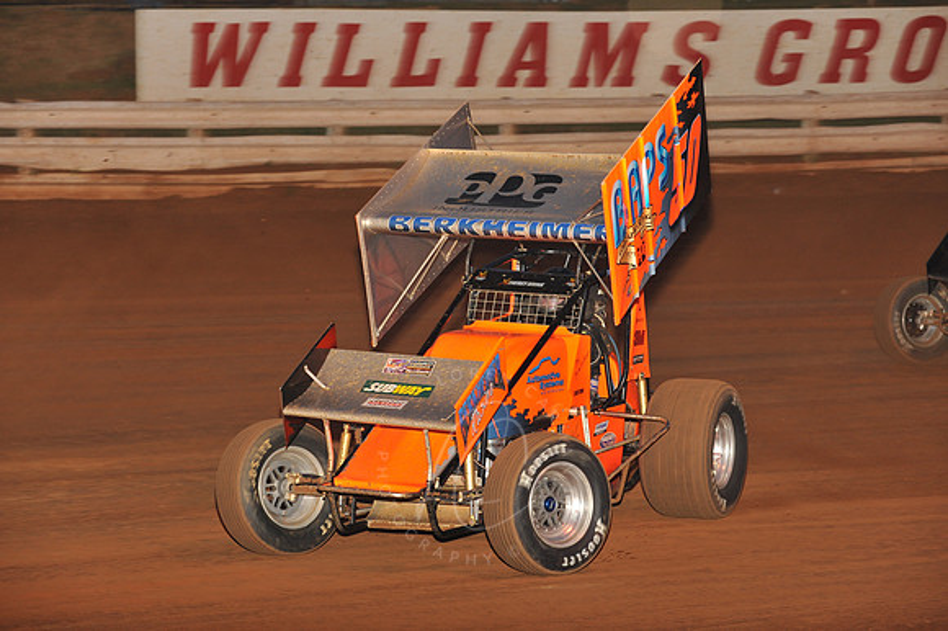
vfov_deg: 11.4
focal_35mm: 120
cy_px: 316
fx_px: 3158
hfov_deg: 17.1
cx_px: 474
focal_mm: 120
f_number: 6.3
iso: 1000
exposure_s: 1/320
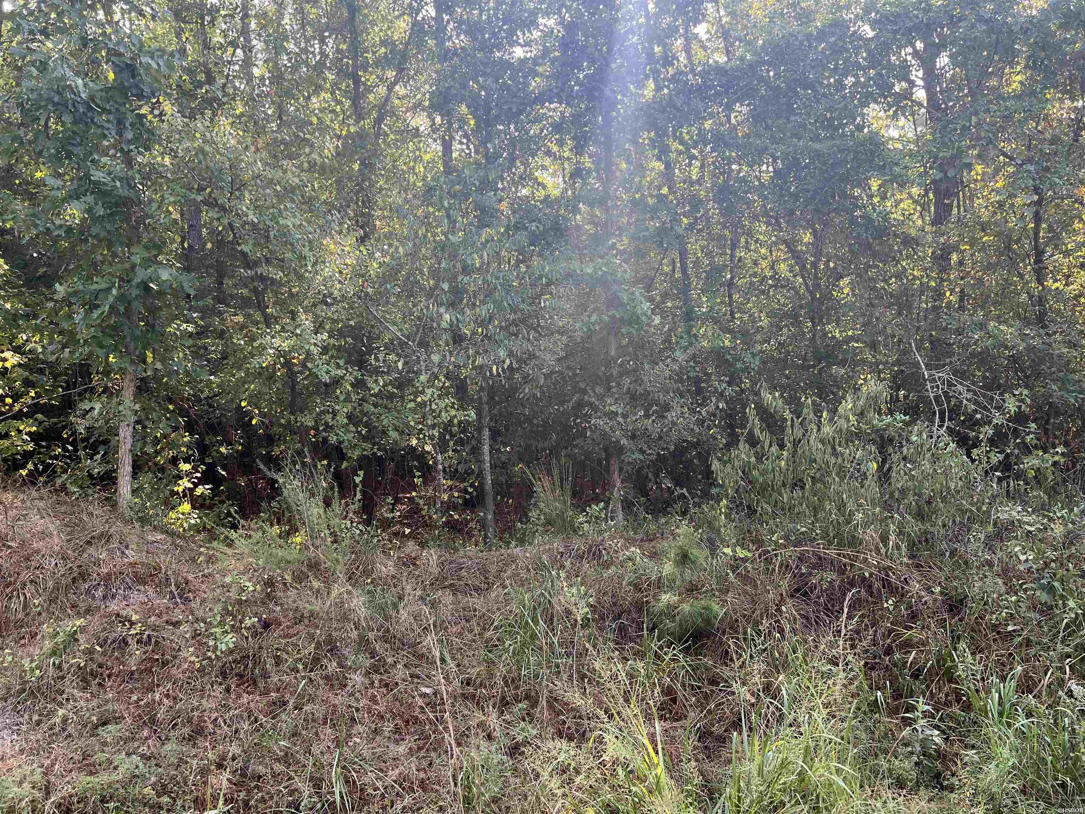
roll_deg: +4.2
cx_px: 542
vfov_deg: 53.1
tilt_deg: +0.5
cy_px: 407
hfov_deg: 67.3
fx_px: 815
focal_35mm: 26
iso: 32
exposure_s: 1/130
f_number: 1.5
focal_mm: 5.7
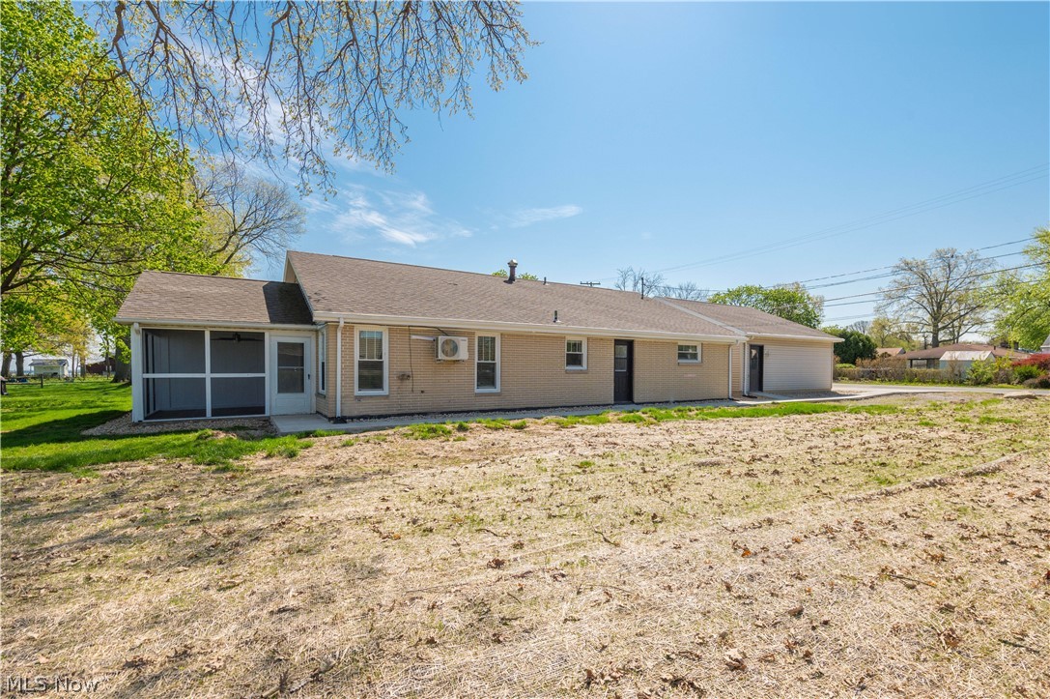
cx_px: 525
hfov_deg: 96.8
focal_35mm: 16
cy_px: 350
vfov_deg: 73.7
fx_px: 466
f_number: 9
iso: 100
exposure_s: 1/800
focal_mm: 16
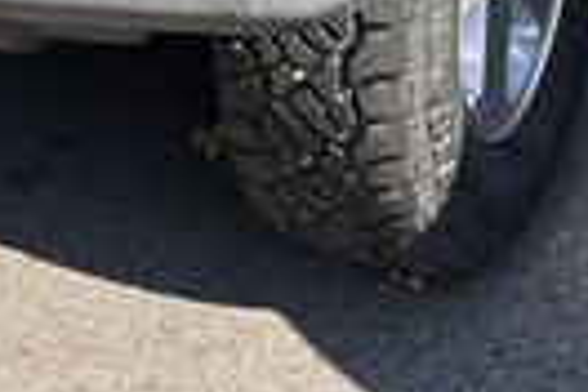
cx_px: 22
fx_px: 2139
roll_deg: +5.1
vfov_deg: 9.4
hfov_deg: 15.4
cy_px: -517
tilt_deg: -9.9
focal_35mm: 131
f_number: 1.6
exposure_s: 1/1032
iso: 50
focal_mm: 5.96
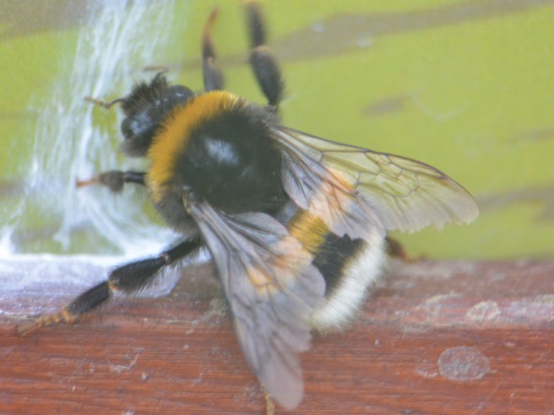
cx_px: 203
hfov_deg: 3.4
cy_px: 170
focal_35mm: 591
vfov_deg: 2.5
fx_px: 9458
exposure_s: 1/125
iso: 400
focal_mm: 280
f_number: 5.6
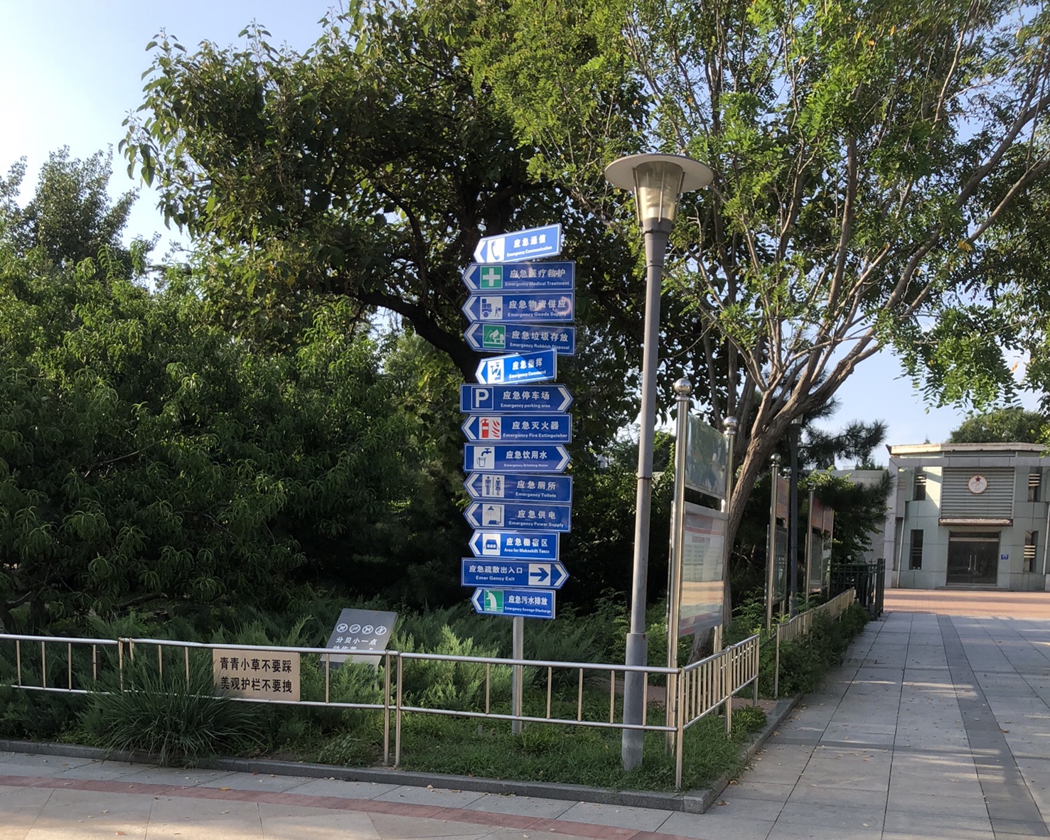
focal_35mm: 37
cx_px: 520
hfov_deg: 49.1
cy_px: 682
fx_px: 1150
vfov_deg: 38.5
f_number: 1.8
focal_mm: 3.99
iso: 20
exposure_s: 1/706
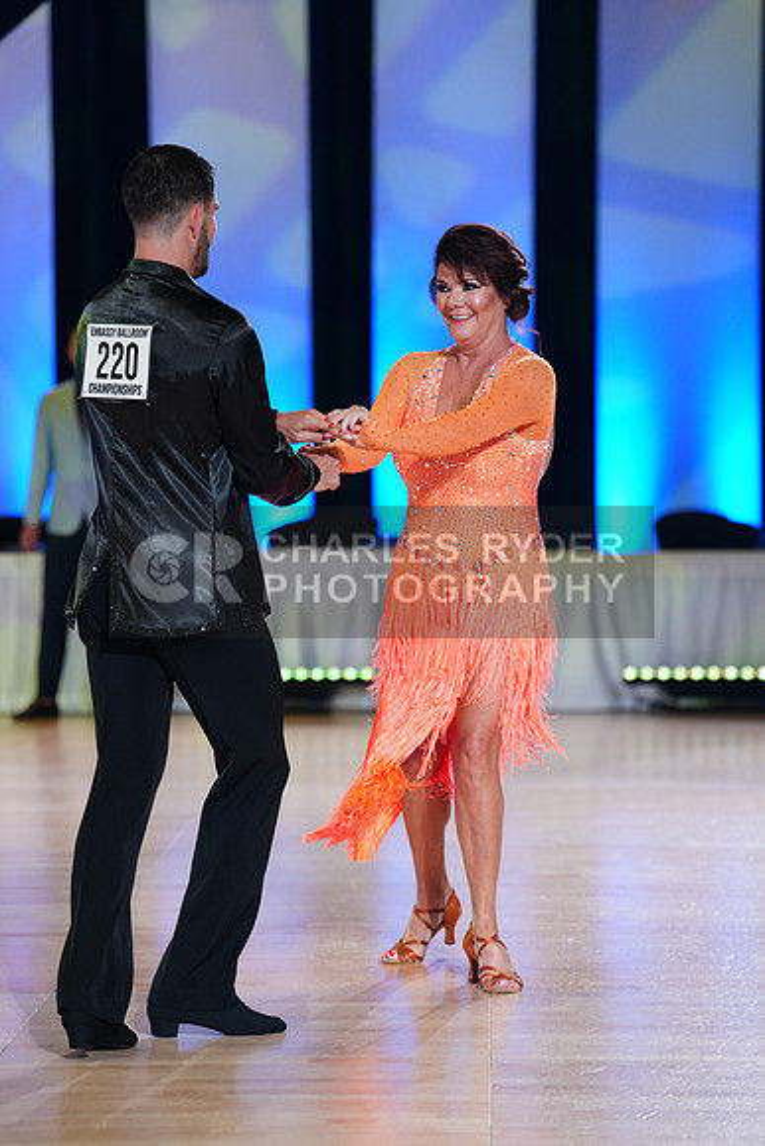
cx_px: 382
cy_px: 573
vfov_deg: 17.3
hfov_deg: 11.6
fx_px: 3759
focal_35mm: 118
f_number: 2.8
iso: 2000
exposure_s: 1/400
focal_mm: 118
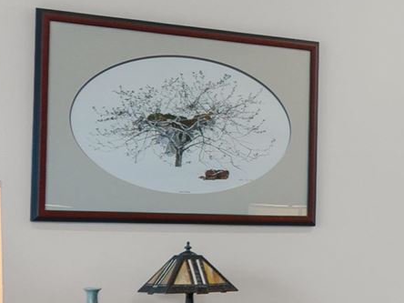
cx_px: 831
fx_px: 1319
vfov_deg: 13.0
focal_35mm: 113
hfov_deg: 14.3
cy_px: 281
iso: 100
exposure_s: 1/5
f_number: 4.8
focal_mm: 11.5
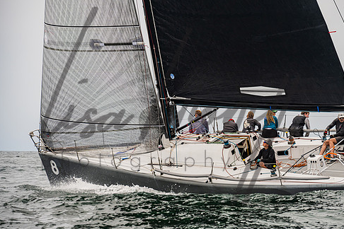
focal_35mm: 185
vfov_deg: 7.4
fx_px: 1768
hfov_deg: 11.1
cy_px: 108
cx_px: 199
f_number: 6.3
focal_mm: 155
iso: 250
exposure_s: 1/1000
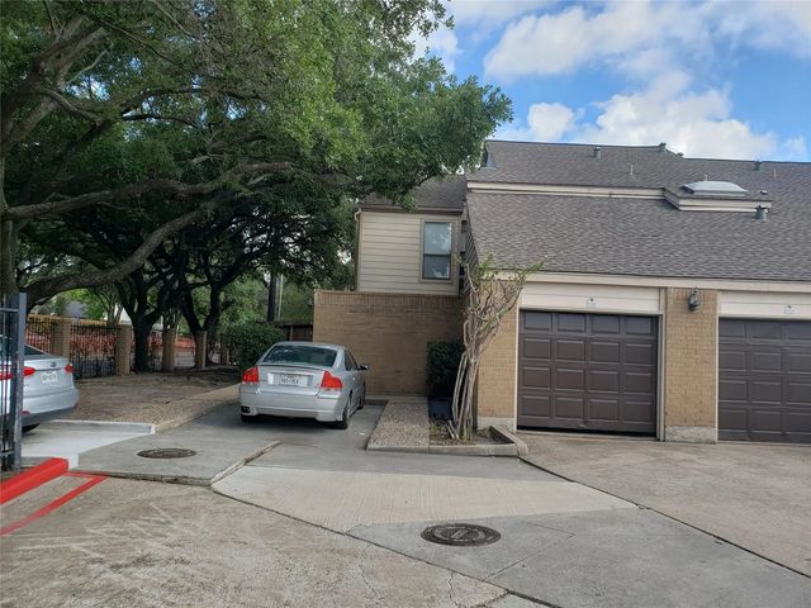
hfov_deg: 67.3
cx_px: 406
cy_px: 304
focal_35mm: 26
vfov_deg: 53.1
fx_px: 609
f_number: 2.4
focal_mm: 4.3
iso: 50
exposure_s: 1/670
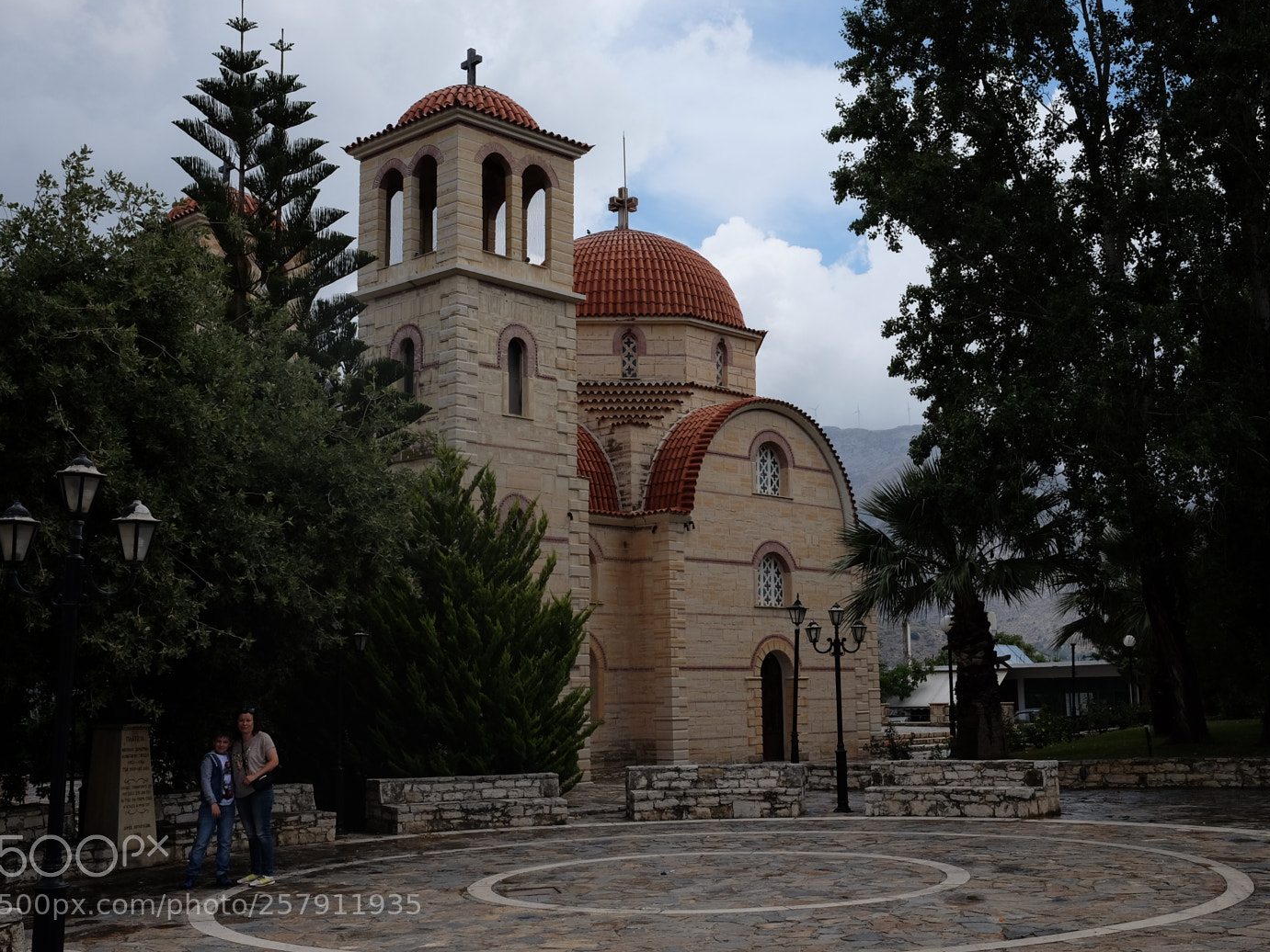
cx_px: 676
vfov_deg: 36.8
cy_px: 487
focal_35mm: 39
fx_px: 1431
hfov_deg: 47.8
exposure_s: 1/680
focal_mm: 23
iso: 400
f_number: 10
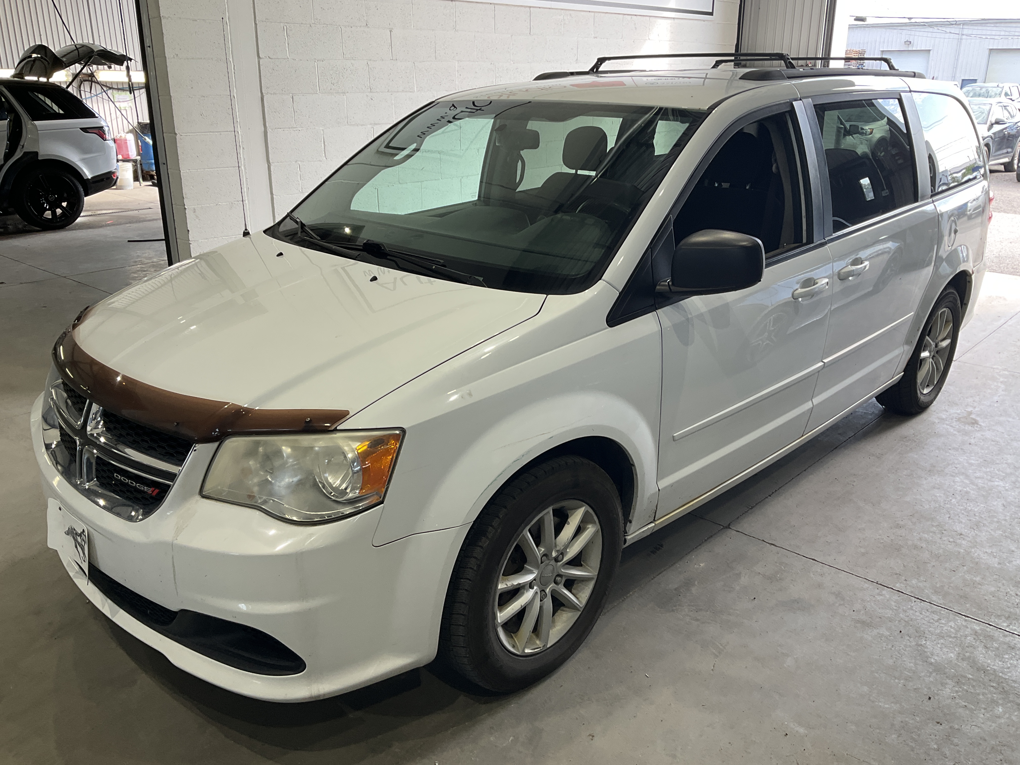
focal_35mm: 29
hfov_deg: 61.7
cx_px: 510
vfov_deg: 48.2
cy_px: 382
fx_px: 855
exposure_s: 1/120
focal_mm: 3
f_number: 1.8
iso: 32
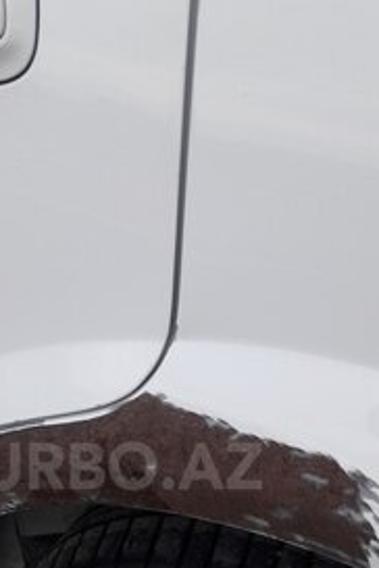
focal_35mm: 53
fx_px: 837
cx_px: 102
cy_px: 466
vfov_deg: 36.1
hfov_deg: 25.3
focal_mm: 3.7
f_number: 1.9
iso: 40
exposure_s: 1/164
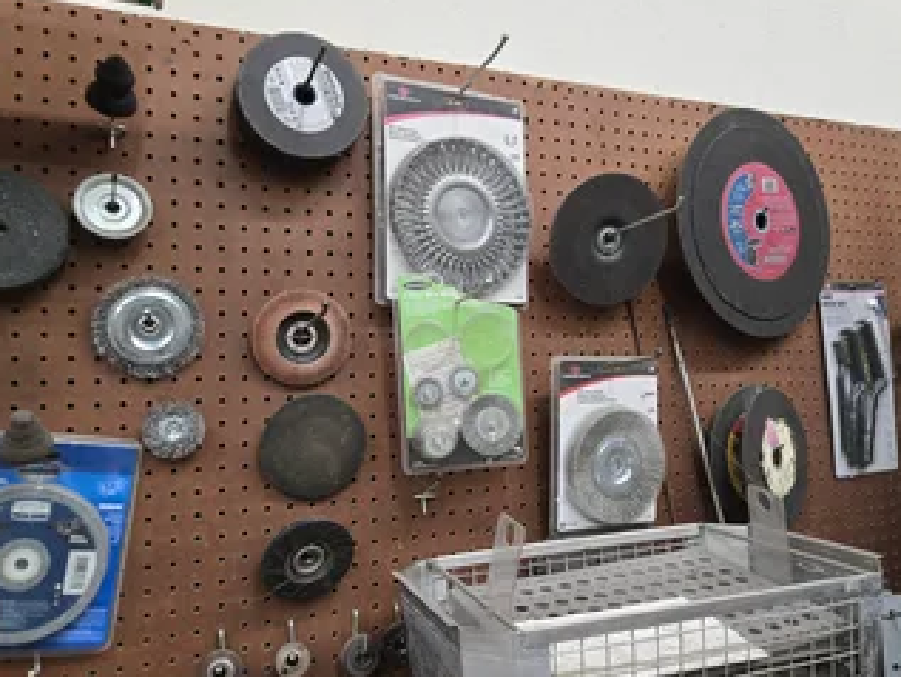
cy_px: 341
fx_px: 755
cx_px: 489
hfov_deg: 61.5
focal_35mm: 29
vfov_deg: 48.3
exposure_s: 1/120
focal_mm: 5.4
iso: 320
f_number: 1.8
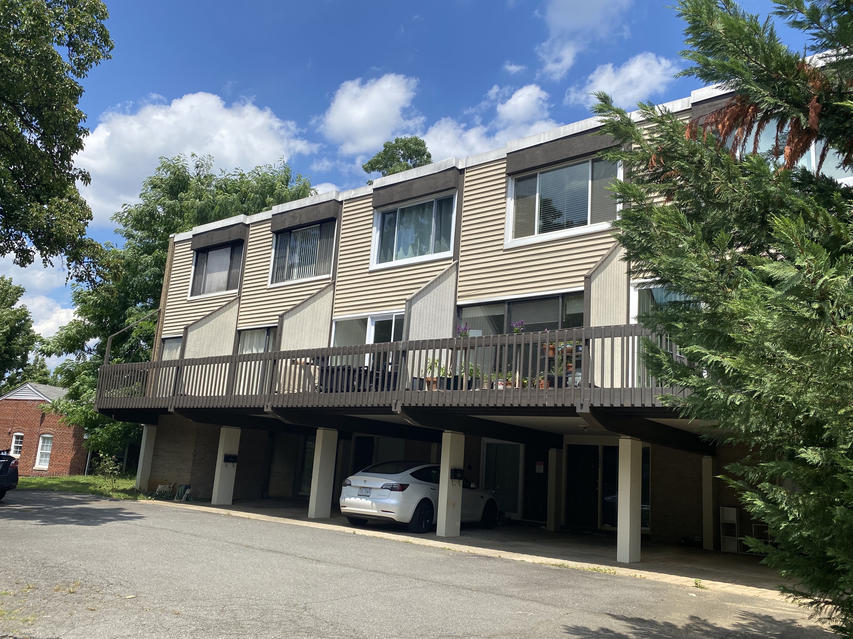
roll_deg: -4.7
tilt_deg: +13.8
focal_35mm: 28
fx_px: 690
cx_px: 405
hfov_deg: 63.4
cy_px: 337
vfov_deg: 49.7
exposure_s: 1/2625
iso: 32
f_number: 1.8
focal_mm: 4.25
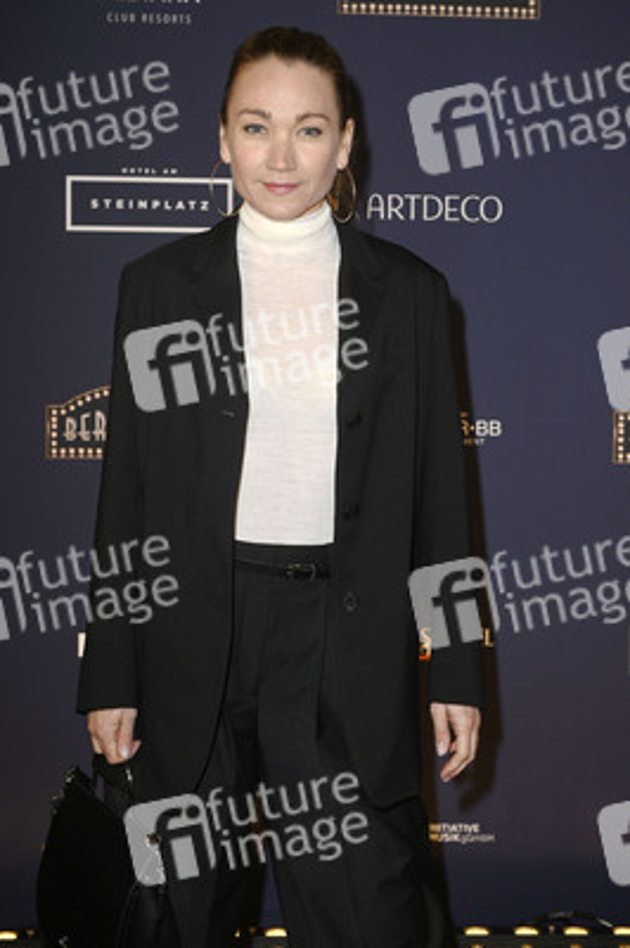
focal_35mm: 60
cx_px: 315
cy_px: 474
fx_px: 1578
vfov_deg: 33.4
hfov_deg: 22.6
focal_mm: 60
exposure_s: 1/250
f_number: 5.6
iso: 320
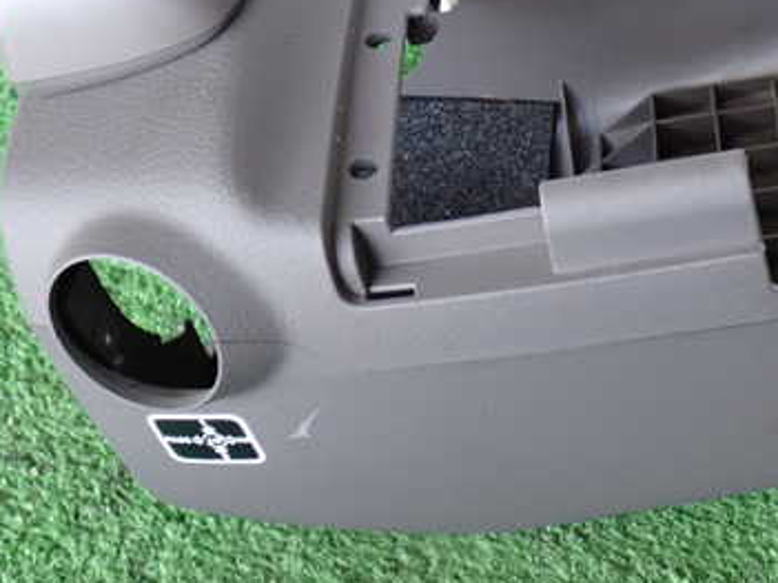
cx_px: 505
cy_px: 153
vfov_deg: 22.4
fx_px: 1460
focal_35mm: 65
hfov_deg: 29.7
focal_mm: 6.83
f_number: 2.7
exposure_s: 1/40
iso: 200
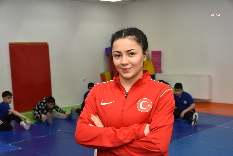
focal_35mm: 52
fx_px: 337
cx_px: 116
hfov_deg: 38.2
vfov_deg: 26.0
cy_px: 78
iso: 1600
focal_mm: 52
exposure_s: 1/60
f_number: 7.1
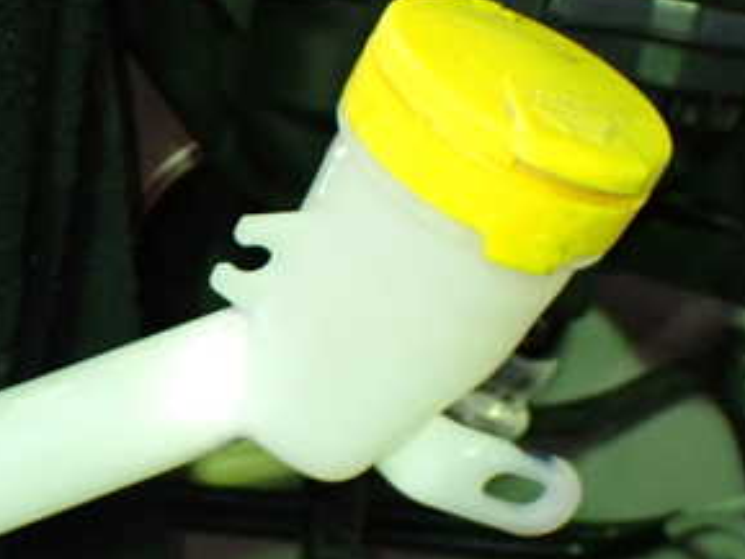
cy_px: 340
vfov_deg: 17.4
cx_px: 93
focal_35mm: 85
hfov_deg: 22.5
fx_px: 1830
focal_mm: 7.31
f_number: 2.8
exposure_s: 1/50
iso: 800
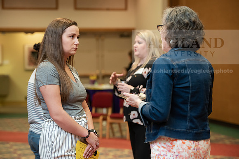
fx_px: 664
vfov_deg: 13.7
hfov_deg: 20.4
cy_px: 80
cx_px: 120
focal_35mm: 100
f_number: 3.5
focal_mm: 100
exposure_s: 1/200
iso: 1600
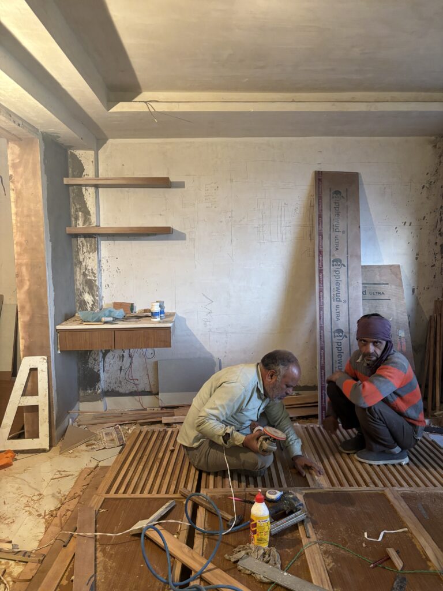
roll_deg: +0.8
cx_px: 222
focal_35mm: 26
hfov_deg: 53.1
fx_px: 444
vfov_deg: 67.3
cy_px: 296
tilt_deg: -4.8
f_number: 1.6
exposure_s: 1/50
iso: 320
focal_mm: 5.96
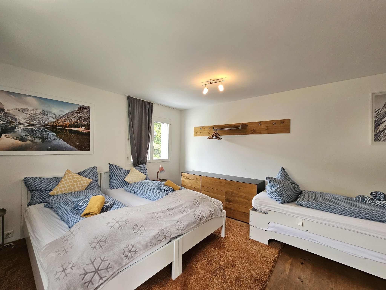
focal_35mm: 13
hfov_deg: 106.2
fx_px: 145
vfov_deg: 89.9
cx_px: 193
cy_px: 145
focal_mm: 2.2
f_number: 2.2
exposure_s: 1/50
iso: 100
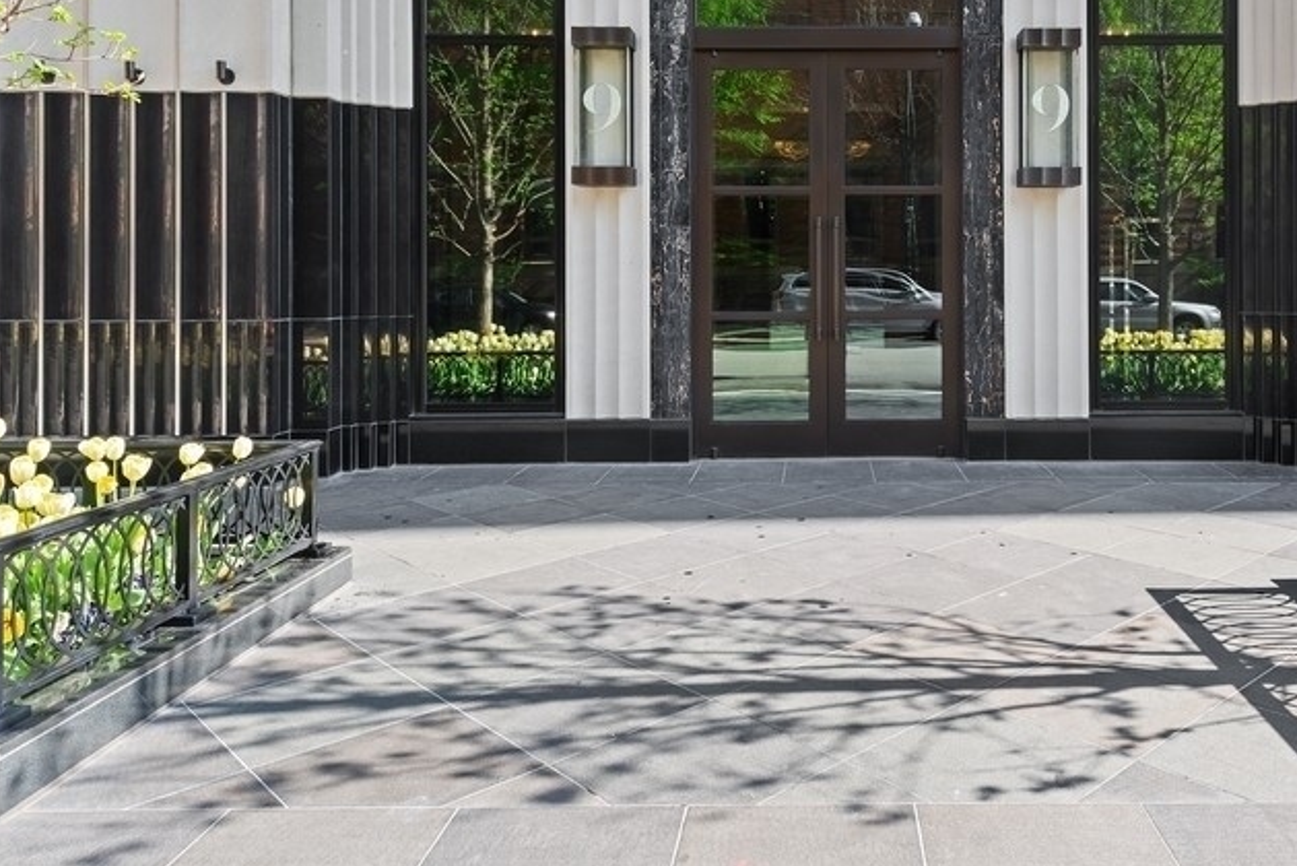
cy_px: 272
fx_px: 1081
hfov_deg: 60.8
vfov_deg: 42.9
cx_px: 838
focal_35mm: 30
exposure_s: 1/13
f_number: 8
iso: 100
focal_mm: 21
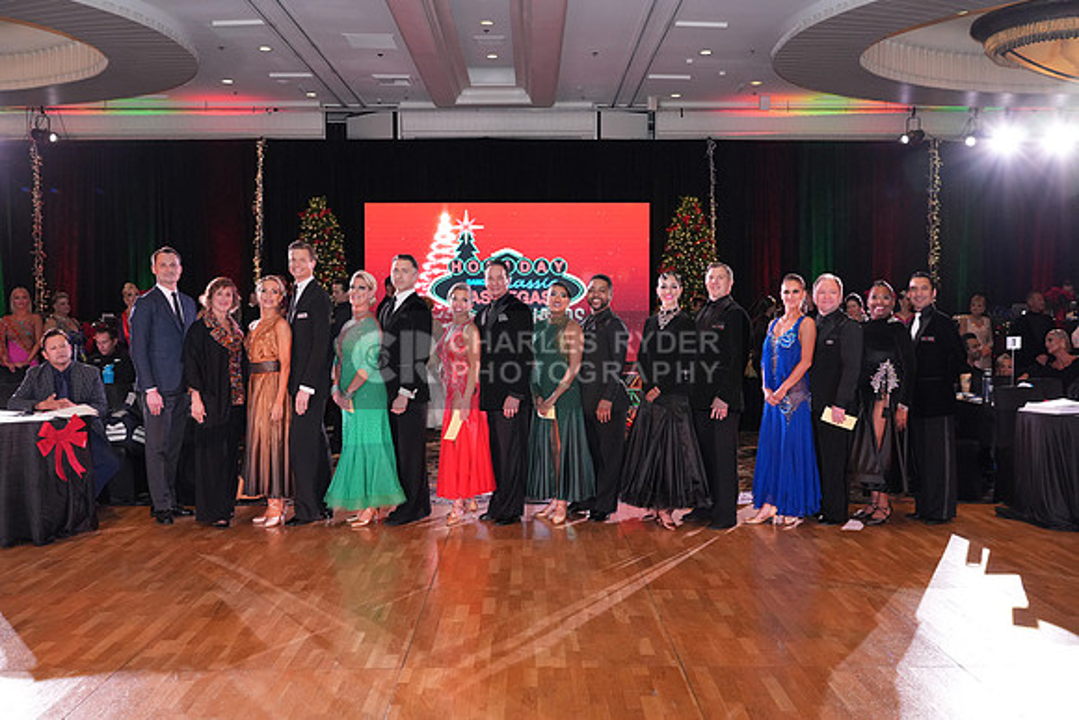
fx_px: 959
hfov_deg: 58.7
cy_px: 360
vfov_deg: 41.1
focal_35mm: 32
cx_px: 540
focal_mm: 32
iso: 2500
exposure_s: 1/200
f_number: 4.5
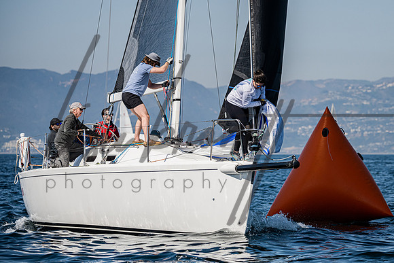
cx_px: 247
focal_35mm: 216
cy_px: 114
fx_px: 2366
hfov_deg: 9.5
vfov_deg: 6.4
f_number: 4.8
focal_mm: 165
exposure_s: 1/6400
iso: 400
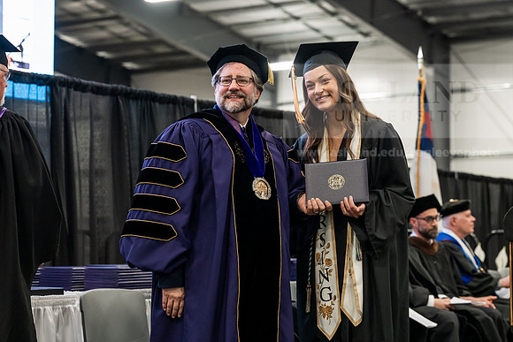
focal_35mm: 86
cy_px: 171
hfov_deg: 23.6
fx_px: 1226
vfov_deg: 15.9
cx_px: 256
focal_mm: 86
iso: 4000
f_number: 4.5
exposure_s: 1/200
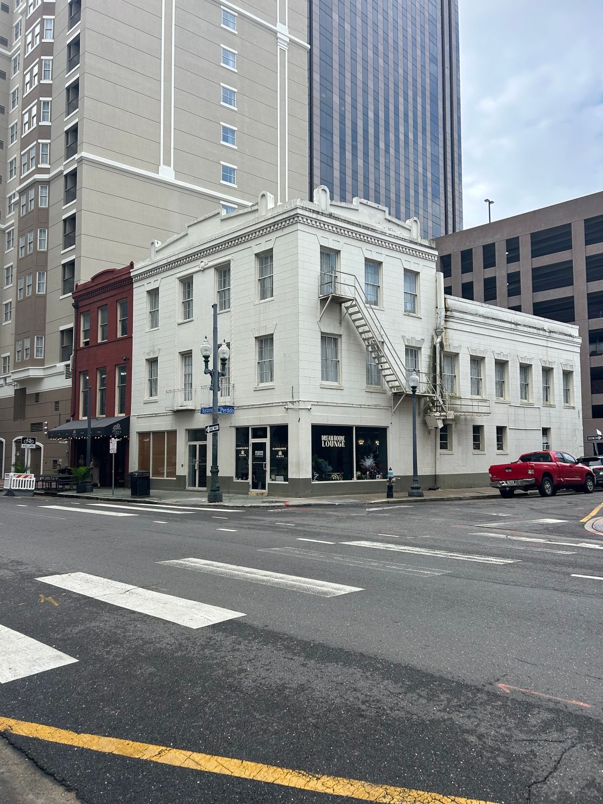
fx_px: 604
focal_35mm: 26
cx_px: 302
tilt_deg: +5.2
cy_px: 402
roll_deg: +0.2
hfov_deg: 53.1
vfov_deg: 67.3
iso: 50
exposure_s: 1/1209
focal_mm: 5.7
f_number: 1.5
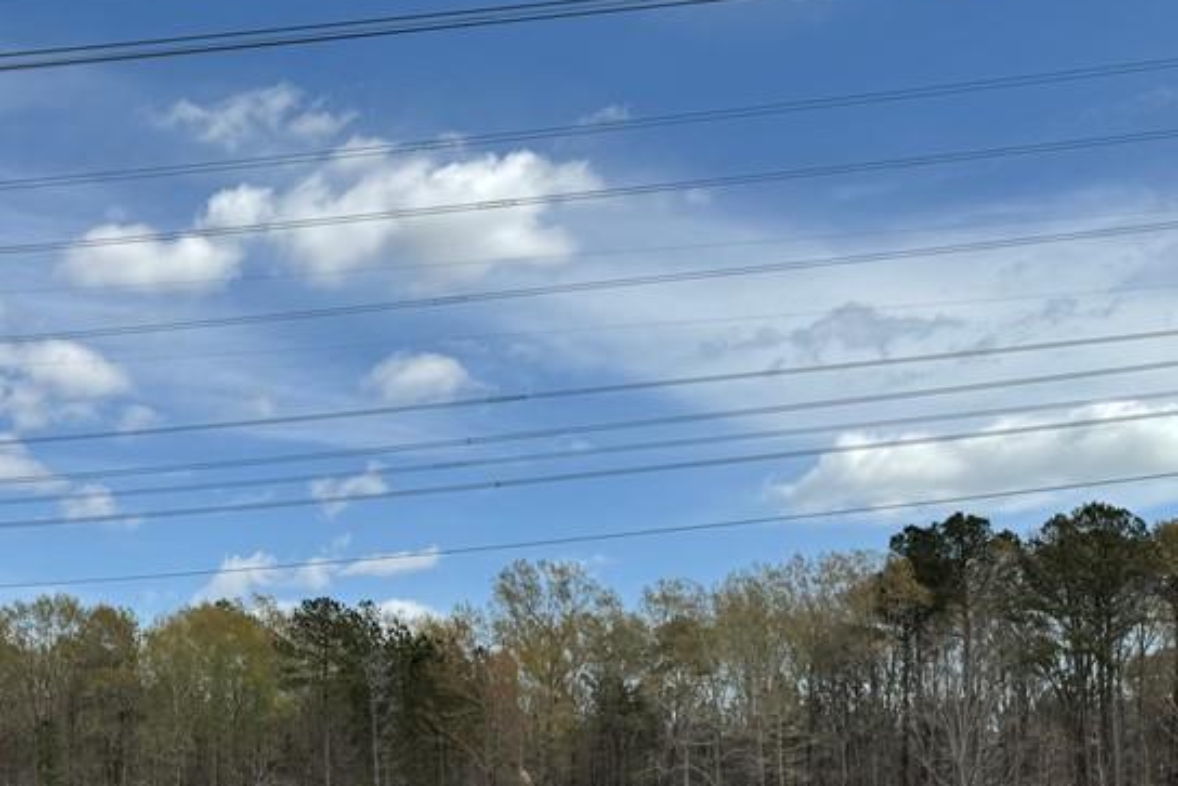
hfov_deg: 39.2
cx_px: 139
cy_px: 732
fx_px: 1538
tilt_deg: +3.7
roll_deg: +0.0
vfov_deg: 27.5
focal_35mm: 47
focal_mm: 6.76
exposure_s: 1/5348
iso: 80
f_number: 1.78
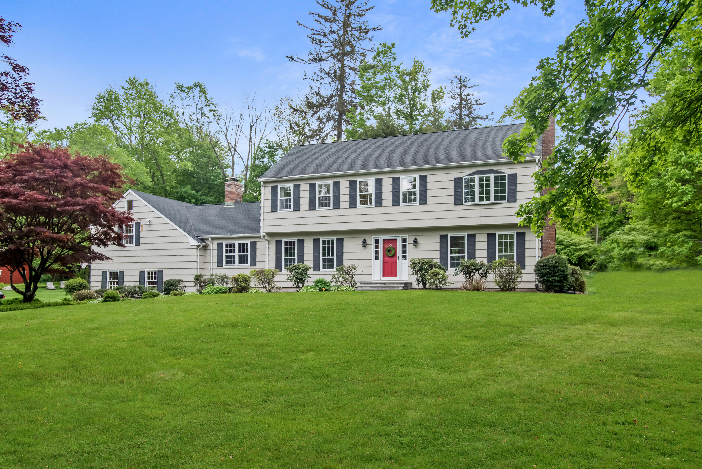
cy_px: 234
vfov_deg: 49.6
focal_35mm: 26
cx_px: 351
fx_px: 507
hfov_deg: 69.4
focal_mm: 26
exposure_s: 1/80
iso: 320
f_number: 8
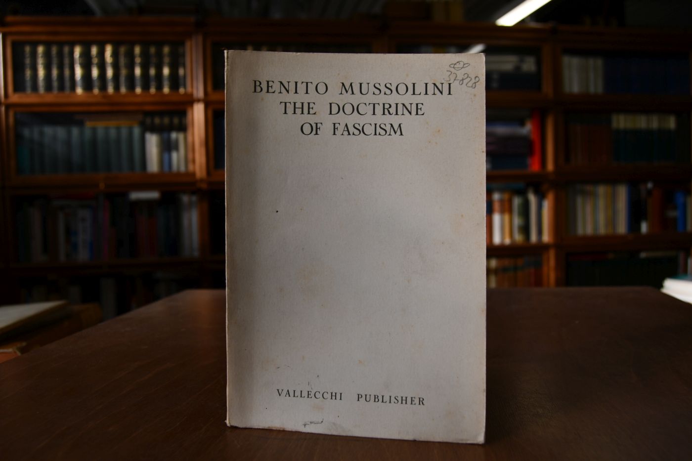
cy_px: 230
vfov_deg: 43.6
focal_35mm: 30
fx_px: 577
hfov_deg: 61.9
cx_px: 346
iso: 220
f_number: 5.6
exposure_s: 1/250
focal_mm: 20
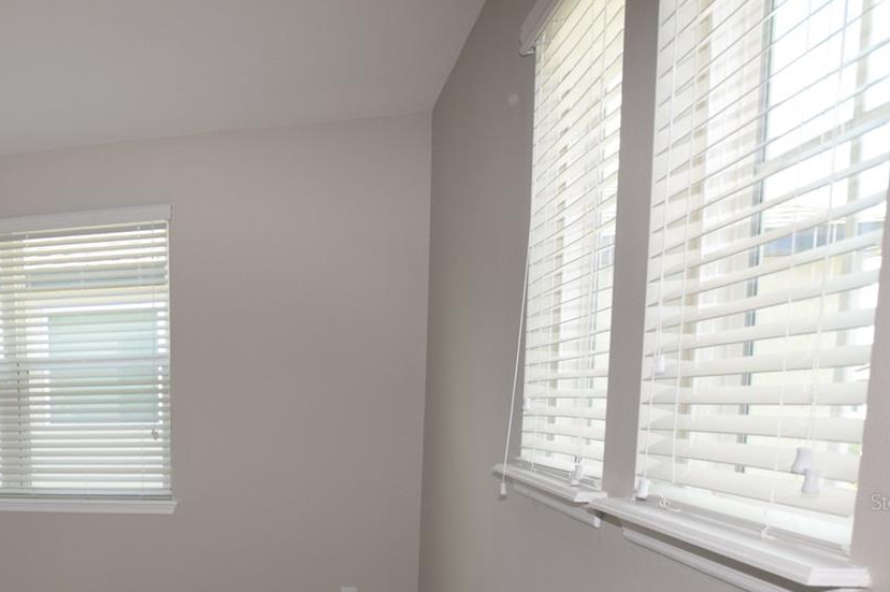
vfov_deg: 42.2
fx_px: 716
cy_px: 502
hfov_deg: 56.0
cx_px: 106
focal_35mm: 29
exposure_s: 1/125
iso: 500
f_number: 5.6
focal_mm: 10
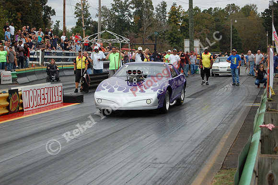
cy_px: 92
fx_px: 637
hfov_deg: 24.6
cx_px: 139
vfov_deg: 16.5
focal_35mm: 82
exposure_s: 1/1000
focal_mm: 55
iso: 400
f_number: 5.6
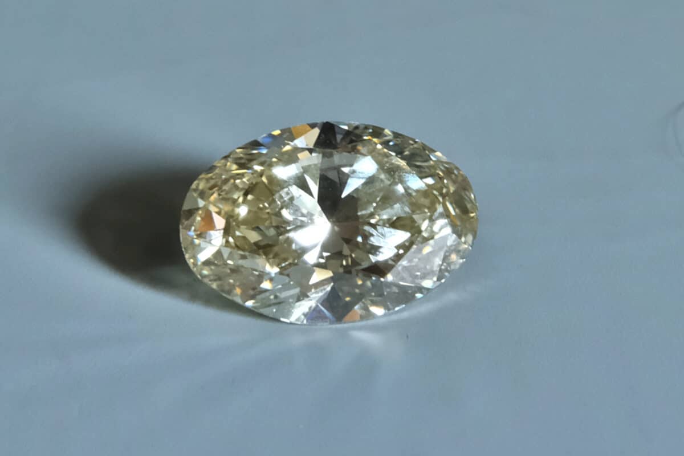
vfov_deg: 55.1
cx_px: 342
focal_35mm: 23
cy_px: 228
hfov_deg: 76.1
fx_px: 437
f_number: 8
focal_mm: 15
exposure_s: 1/15
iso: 1600
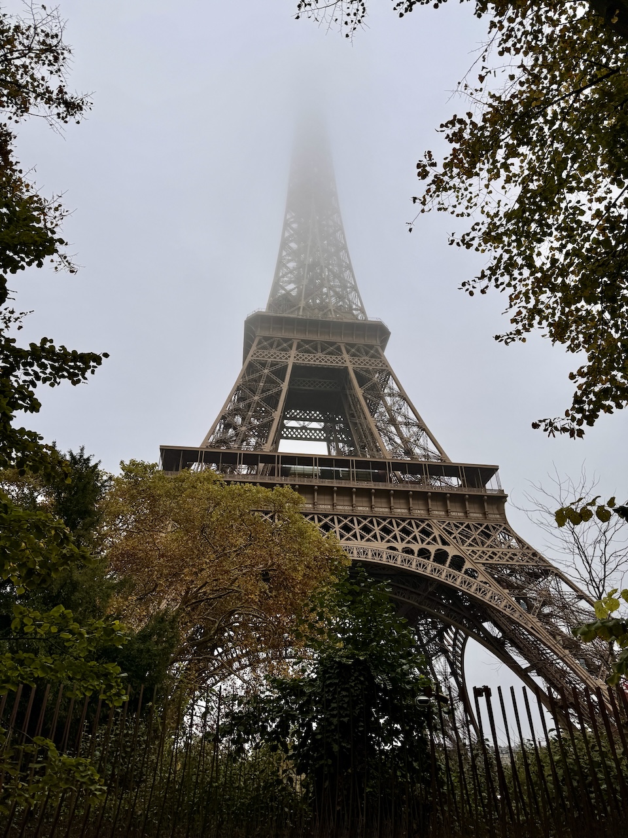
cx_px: 314
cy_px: 419
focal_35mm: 24
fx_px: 581
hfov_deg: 56.8
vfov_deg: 71.6
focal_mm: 6.76
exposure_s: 1/1131
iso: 80
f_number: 1.78
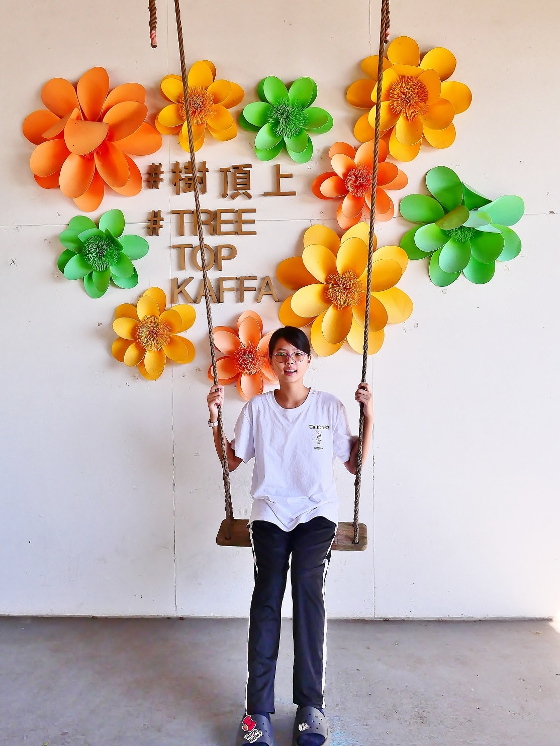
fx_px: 647
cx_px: 280
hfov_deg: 46.8
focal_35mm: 30
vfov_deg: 60.0
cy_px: 373
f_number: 5.6
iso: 1000
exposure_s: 1/500
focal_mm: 15
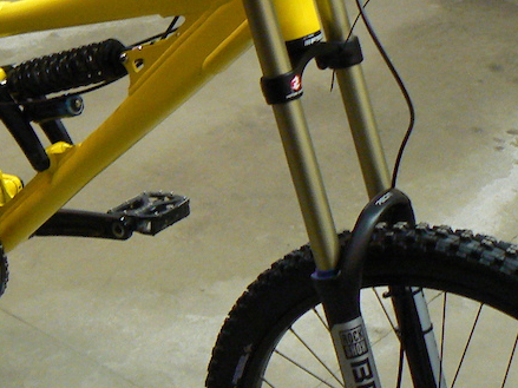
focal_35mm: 84
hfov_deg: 23.1
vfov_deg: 17.6
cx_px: 136
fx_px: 1257
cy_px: 177
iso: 200
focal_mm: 6
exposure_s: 1/13
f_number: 2.8
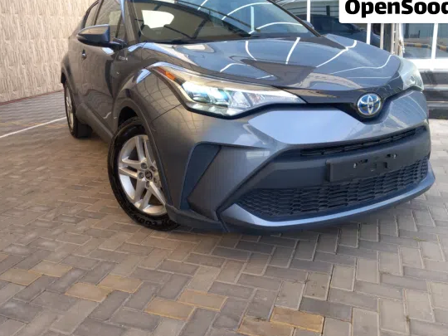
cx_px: 214
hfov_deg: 56.8
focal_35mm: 32
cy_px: 143
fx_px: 414
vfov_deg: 44.0
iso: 20
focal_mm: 4
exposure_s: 1/110
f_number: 1.8
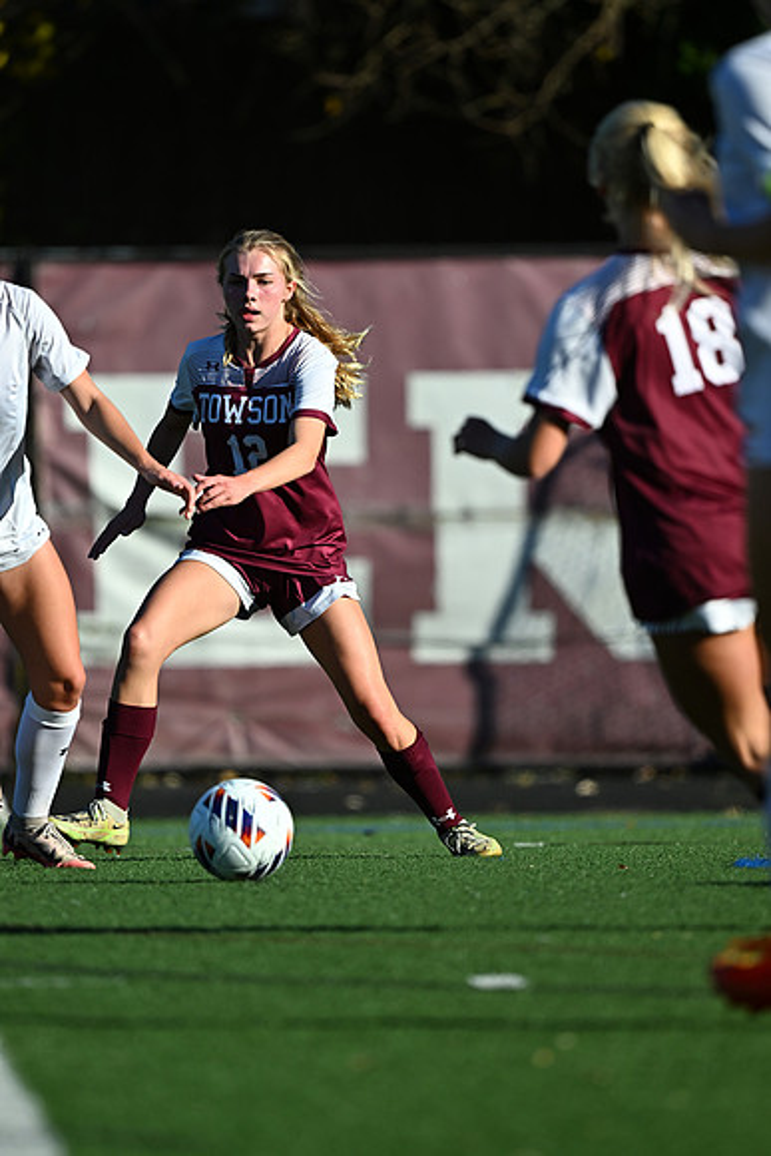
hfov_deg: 2.8
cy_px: 578
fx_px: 16052
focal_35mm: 500
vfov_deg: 4.1
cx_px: 386
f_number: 5.6
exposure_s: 1/2000
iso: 360
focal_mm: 500
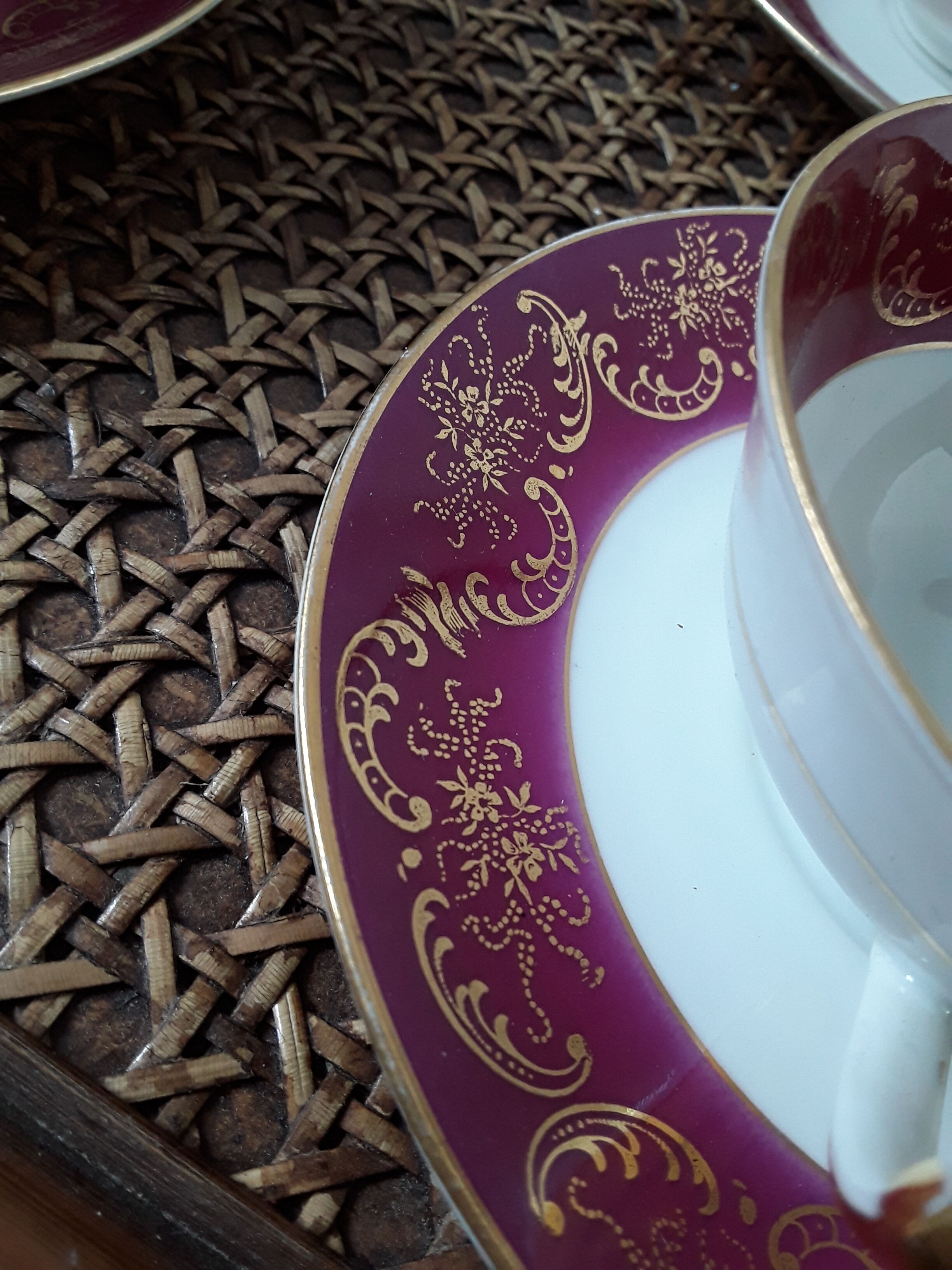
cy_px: 635
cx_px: 476
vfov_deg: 65.3
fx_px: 990
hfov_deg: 51.4
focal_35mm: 27
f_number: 1.9
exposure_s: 1/33
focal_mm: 2.91
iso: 100
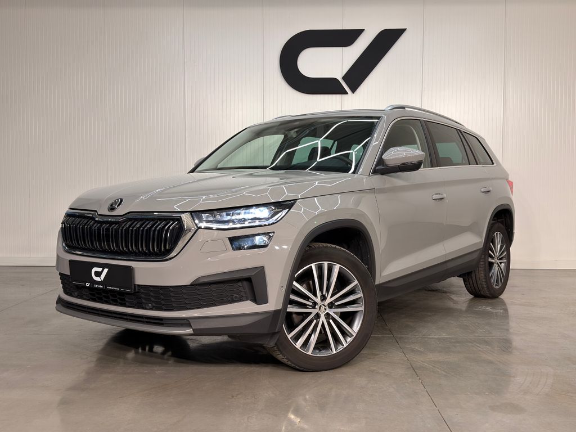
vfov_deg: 39.7
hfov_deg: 51.4
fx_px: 599
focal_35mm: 36
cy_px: 216
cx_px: 288
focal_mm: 6.76
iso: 50
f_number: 1.78
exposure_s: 1/50
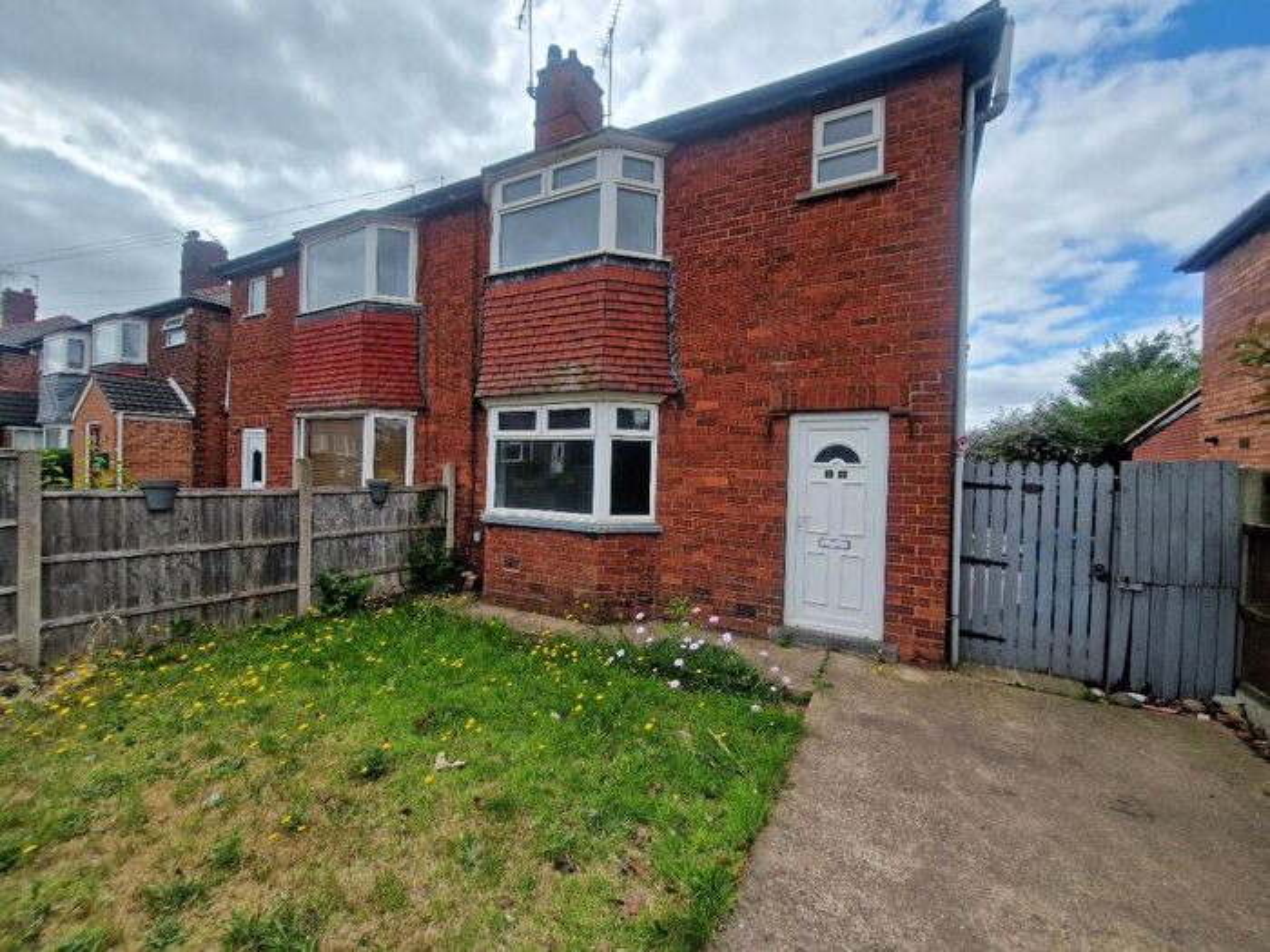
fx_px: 477
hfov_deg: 106.2
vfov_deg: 89.9
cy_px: 476
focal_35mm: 13
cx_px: 635
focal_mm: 2.2
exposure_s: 1/2192
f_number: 2.2
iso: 50
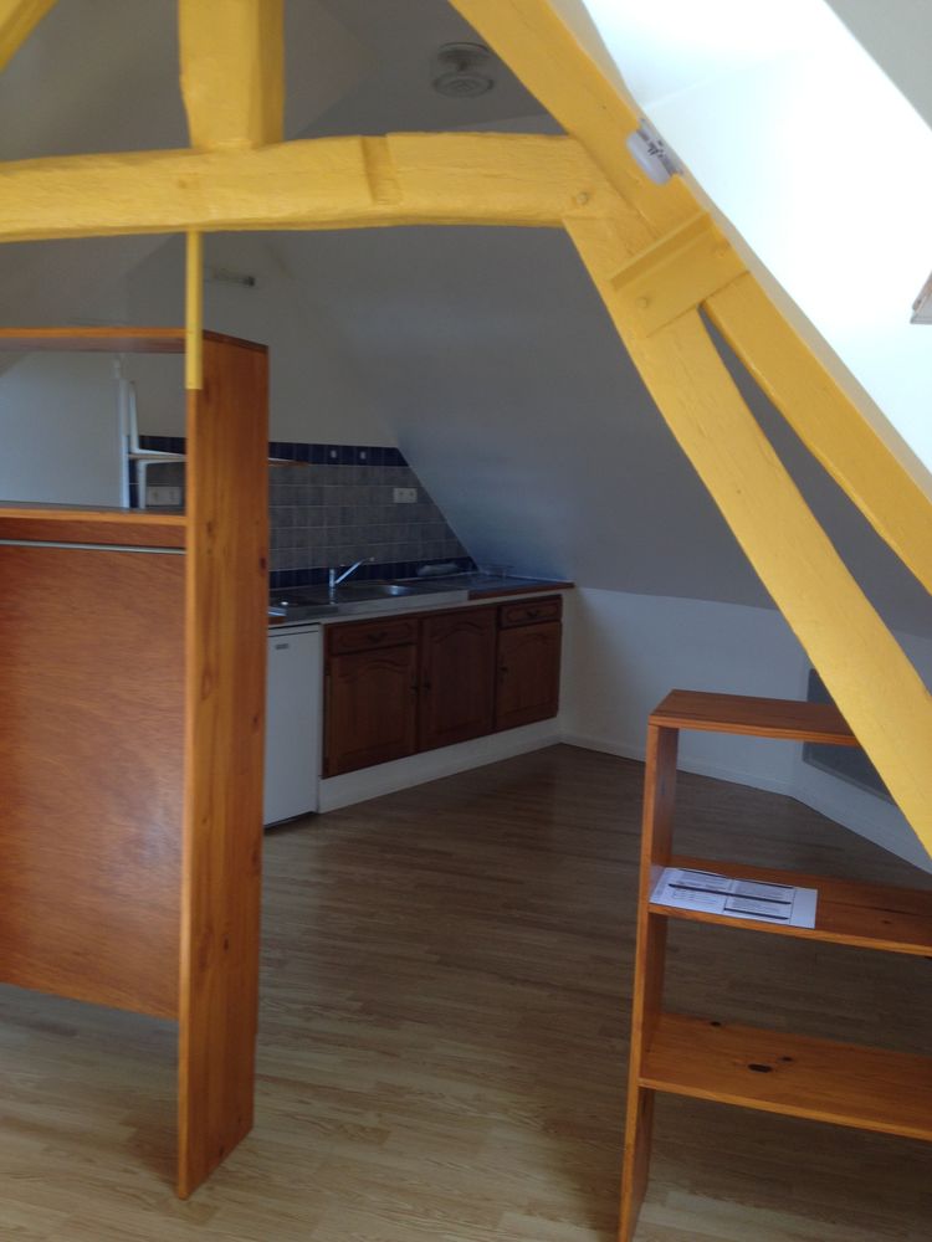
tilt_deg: -10.1
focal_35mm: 35
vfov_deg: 52.6
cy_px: 621
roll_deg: -0.6
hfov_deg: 40.7
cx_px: 466
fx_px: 1256
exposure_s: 1/60
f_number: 2.4
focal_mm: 4.28
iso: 64
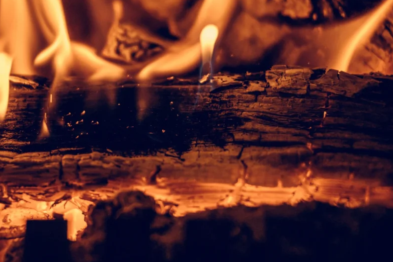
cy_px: 47
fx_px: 2881
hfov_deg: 7.8
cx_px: 98
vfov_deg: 5.2
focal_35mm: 264
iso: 250
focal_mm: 145
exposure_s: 1/200
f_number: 3.2
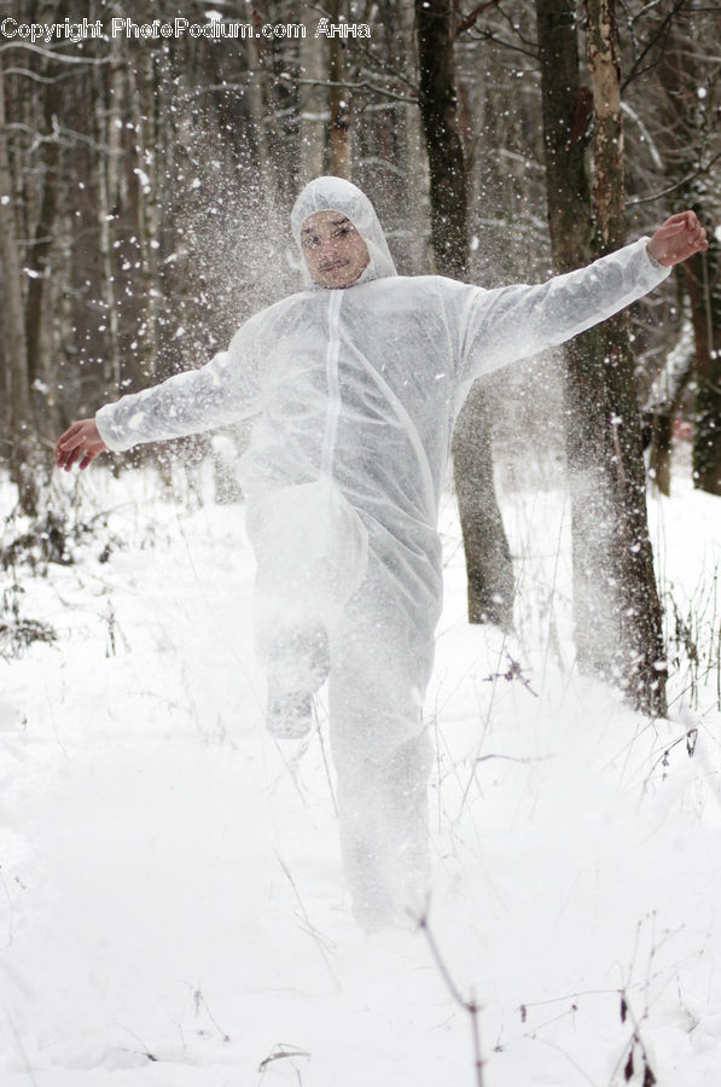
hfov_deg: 13.0
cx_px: 360
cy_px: 544
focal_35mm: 105
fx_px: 3165
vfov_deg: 19.5
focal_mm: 70
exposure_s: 1/500
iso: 1600
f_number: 4
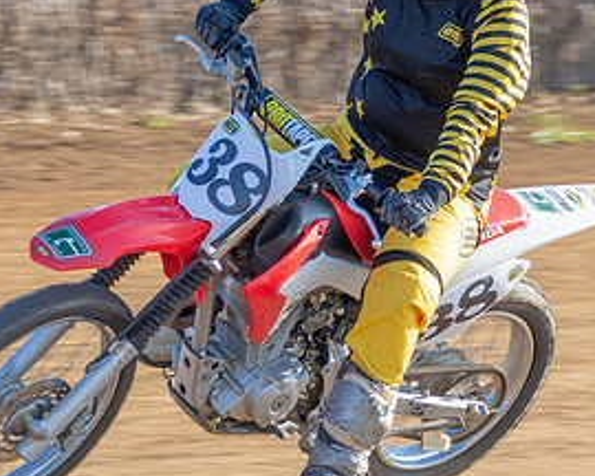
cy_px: 175
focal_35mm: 488
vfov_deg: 3.2
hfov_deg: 4.0
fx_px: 8594
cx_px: 215
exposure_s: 1/200
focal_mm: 135
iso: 200
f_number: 8
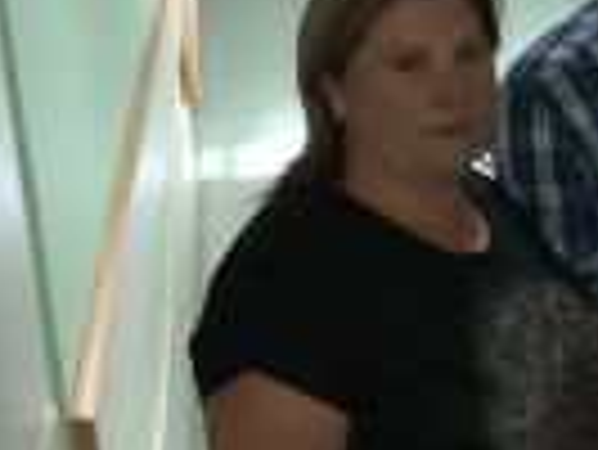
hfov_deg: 13.5
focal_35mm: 124
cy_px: 169
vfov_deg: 12.0
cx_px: 1205
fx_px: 2144
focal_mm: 3.99
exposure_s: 1/50
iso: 200
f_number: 1.8
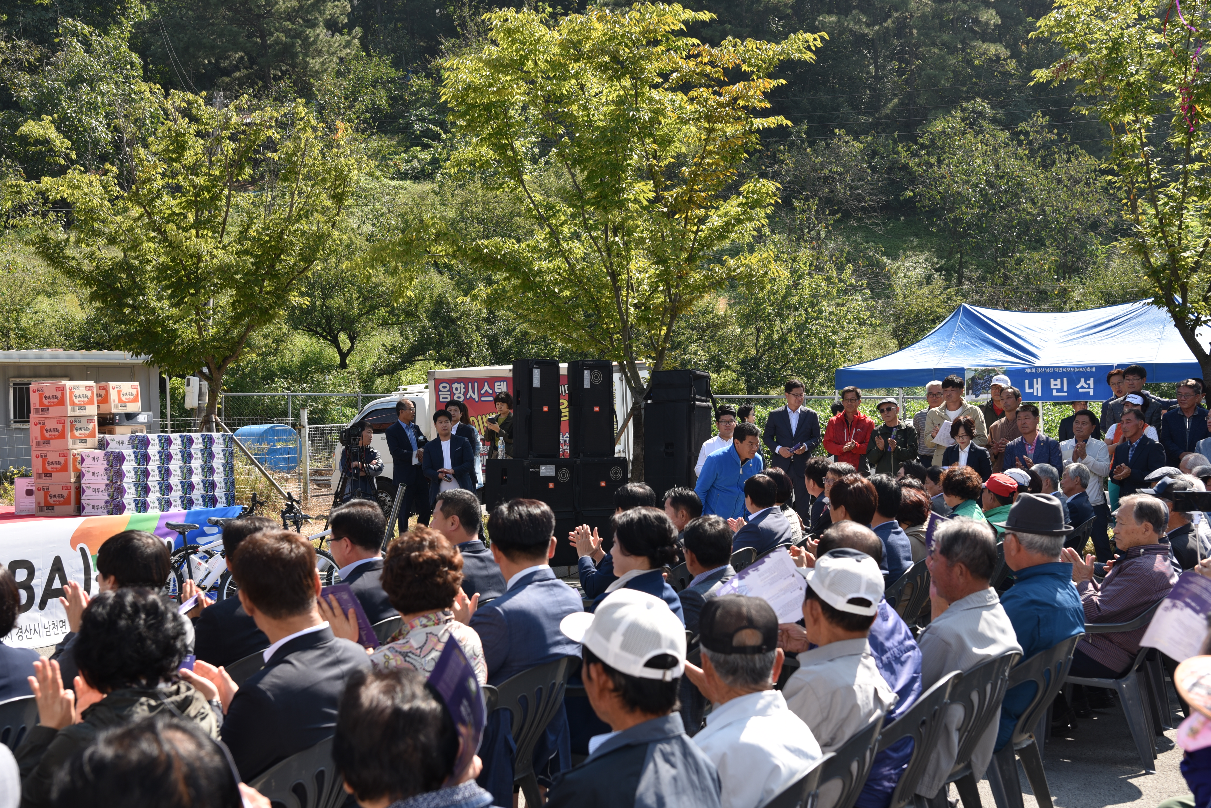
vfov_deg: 28.1
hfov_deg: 41.1
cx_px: 606
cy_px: 404
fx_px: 1615
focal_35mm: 48
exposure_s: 1/160
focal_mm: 48
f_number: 6.3
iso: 100
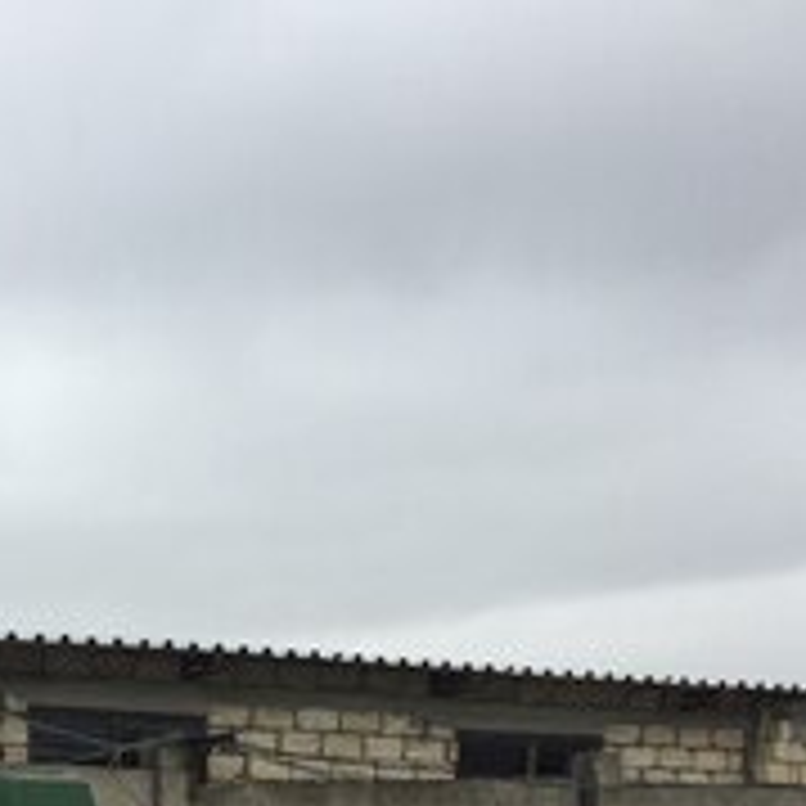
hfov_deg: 23.6
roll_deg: -0.1
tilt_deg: -2.8
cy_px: 964
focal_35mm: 71
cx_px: 72
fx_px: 1870
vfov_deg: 22.4
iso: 32
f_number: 2.2
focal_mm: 4.15
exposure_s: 1/599
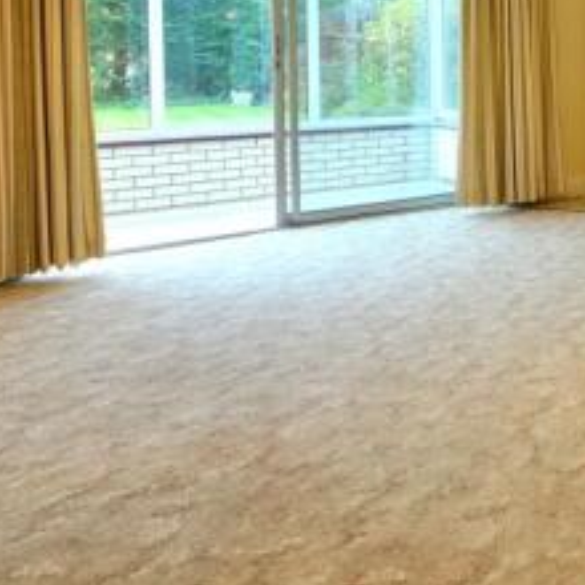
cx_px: 683
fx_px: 727
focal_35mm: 38
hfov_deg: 35.5
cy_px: 88
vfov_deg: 41.3
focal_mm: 10
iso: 200
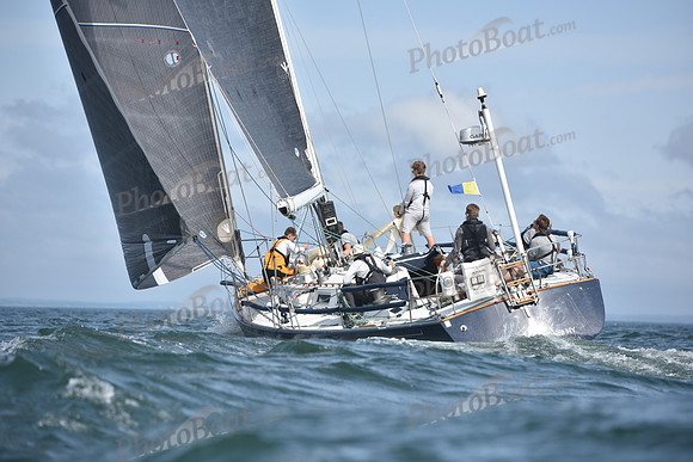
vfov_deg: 7.9
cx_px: 346
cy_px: 231
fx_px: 3369
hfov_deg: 11.7
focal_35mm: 175
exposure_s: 1/2500
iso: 200
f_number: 4.5
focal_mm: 175
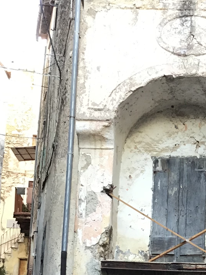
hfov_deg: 20.2
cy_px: 247
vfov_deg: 26.5
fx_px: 563
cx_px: 192
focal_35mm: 71
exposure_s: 1/33
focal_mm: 3.3
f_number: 2.4
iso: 50
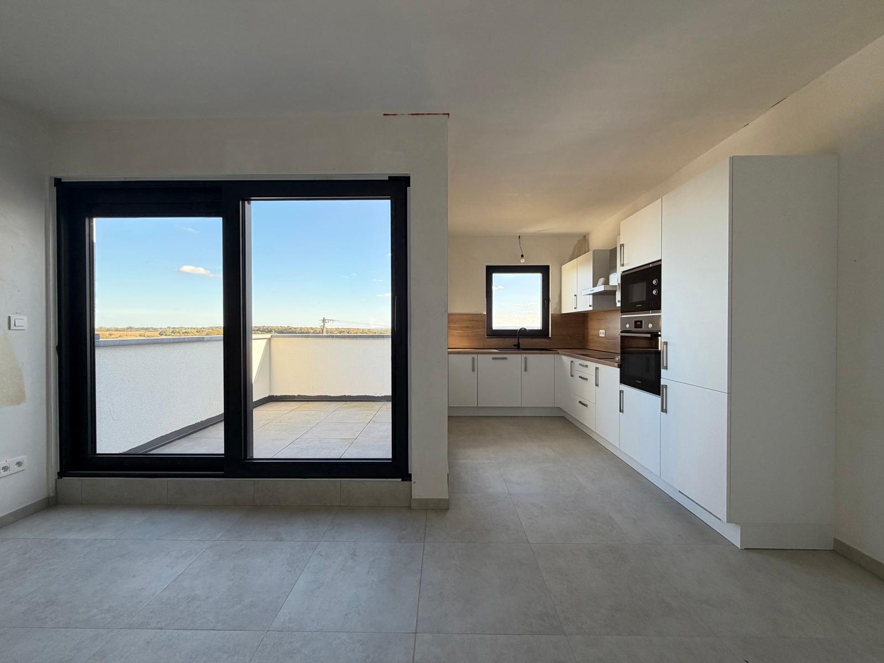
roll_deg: -0.1
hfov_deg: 102.1
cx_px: 442
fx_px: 358
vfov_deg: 85.7
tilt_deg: -1.2
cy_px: 332
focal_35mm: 14
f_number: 2.2
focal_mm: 2.22
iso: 50
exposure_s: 1/154
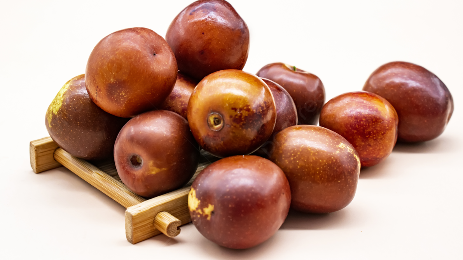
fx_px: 933
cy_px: 107
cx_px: 232
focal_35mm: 76
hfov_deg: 27.9
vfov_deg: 15.9
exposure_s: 1/30
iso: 400
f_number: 10
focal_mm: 48
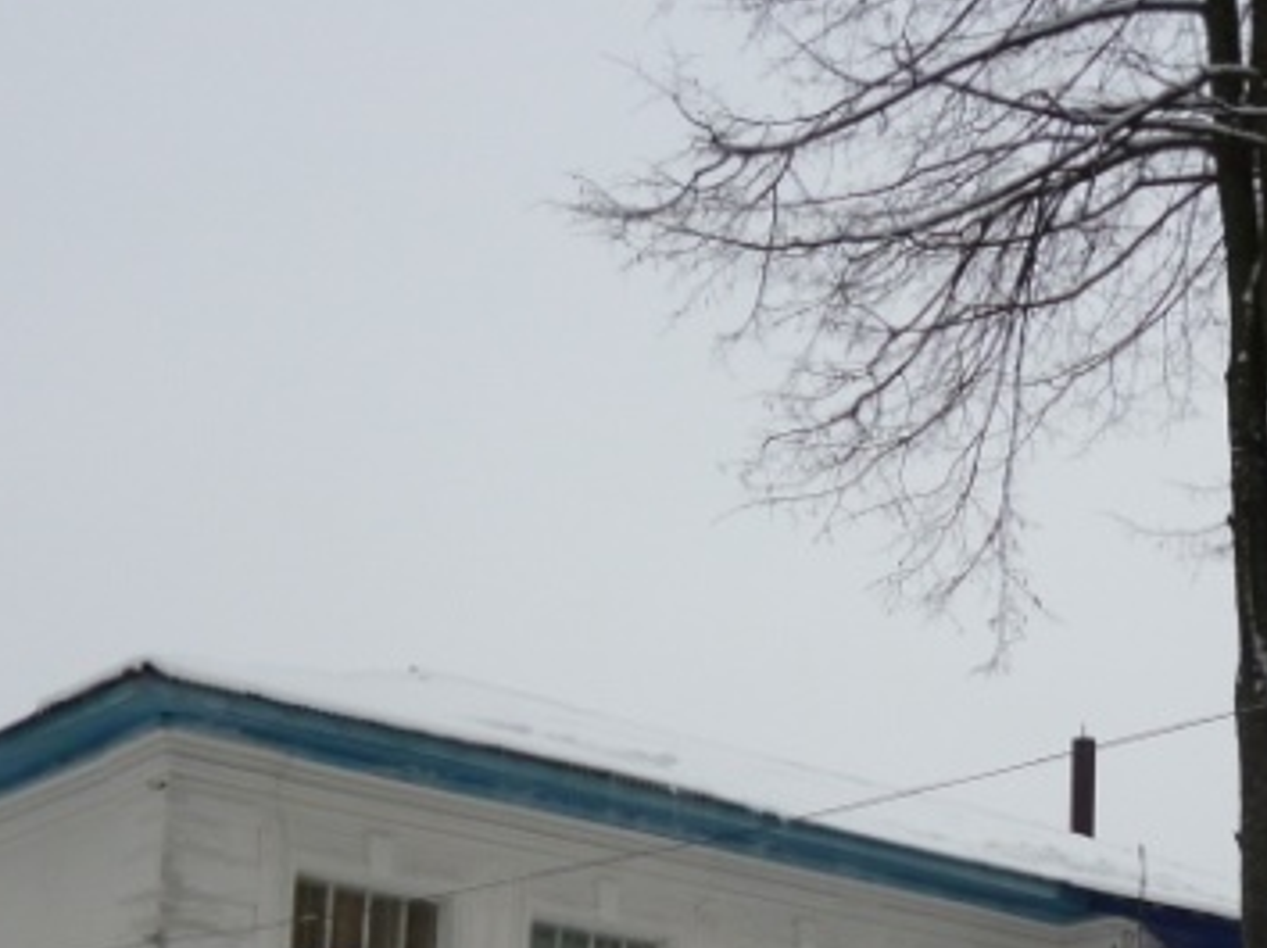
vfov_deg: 17.3
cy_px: 1163
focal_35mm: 81
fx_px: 2963
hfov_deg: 23.4
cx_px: 1163
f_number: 3.1
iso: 100
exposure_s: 1/200
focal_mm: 5
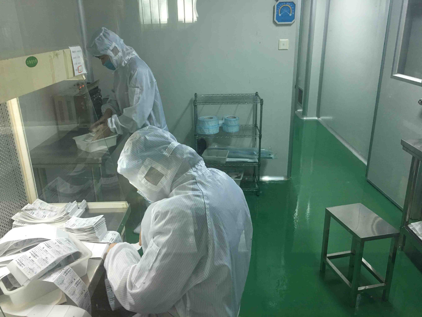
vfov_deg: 48.2
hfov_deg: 61.7
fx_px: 354
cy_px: 158
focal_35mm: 29
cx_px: 211
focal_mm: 4.15
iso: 64
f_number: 2.2
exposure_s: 1/17
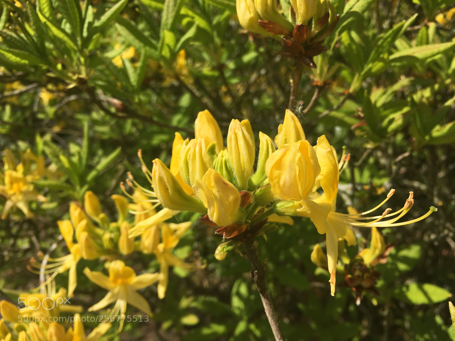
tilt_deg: -6.8
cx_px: 228
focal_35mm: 29
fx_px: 381
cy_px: 170
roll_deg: -0.3
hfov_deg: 61.7
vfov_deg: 48.2
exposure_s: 1/2137
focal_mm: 4.15
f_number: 2.2
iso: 25
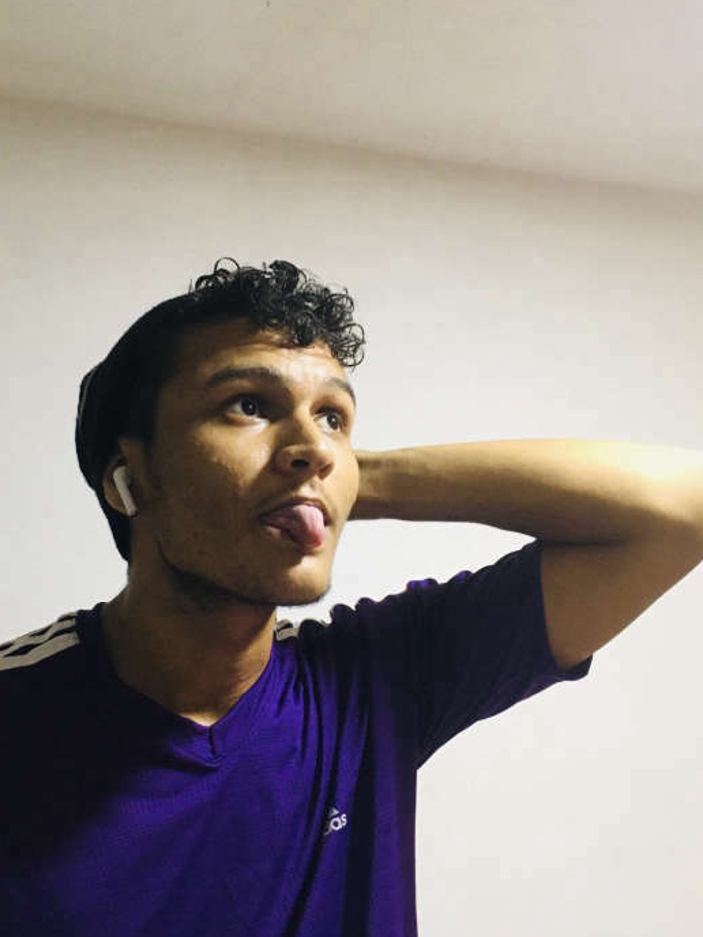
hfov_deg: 32.1
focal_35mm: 45
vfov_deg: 42.0
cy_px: 515
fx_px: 1219
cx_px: 271
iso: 200
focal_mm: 4.15
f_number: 2.2
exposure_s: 1/30
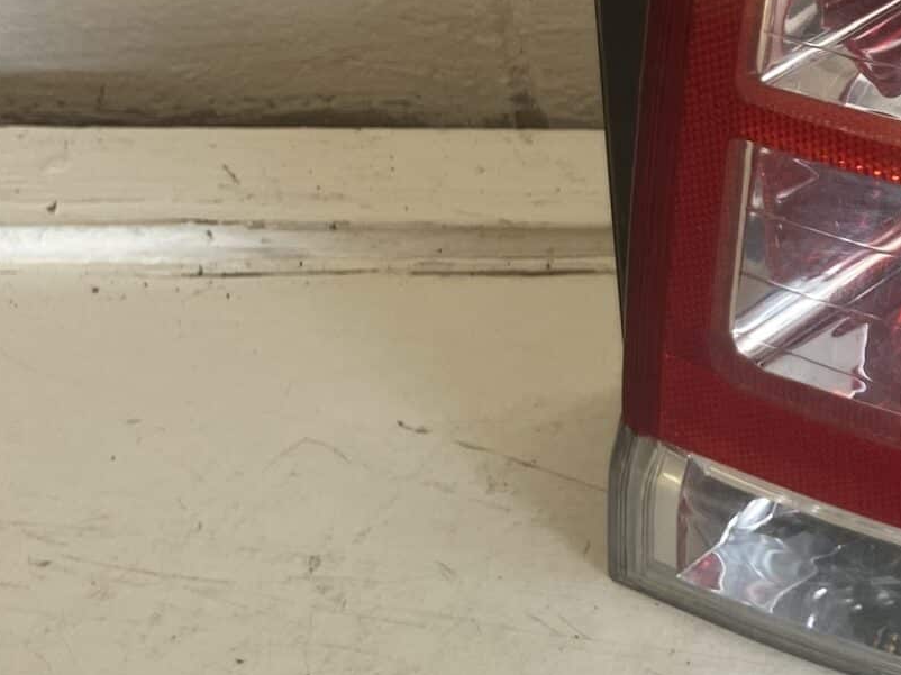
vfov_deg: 17.5
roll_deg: -1.9
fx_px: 2160
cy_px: 42
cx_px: 1196
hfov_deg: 21.2
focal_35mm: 83
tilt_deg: -32.3
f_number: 1.8
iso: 50
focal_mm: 4.25
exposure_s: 1/100
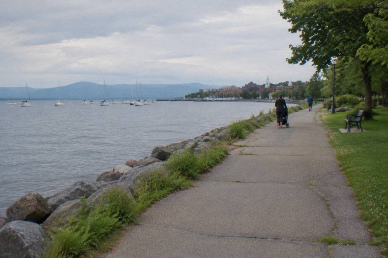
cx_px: 194
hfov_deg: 41.1
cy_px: 129
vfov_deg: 28.1
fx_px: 517
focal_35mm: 48
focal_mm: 48
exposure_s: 1/640
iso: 100
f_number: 4.5
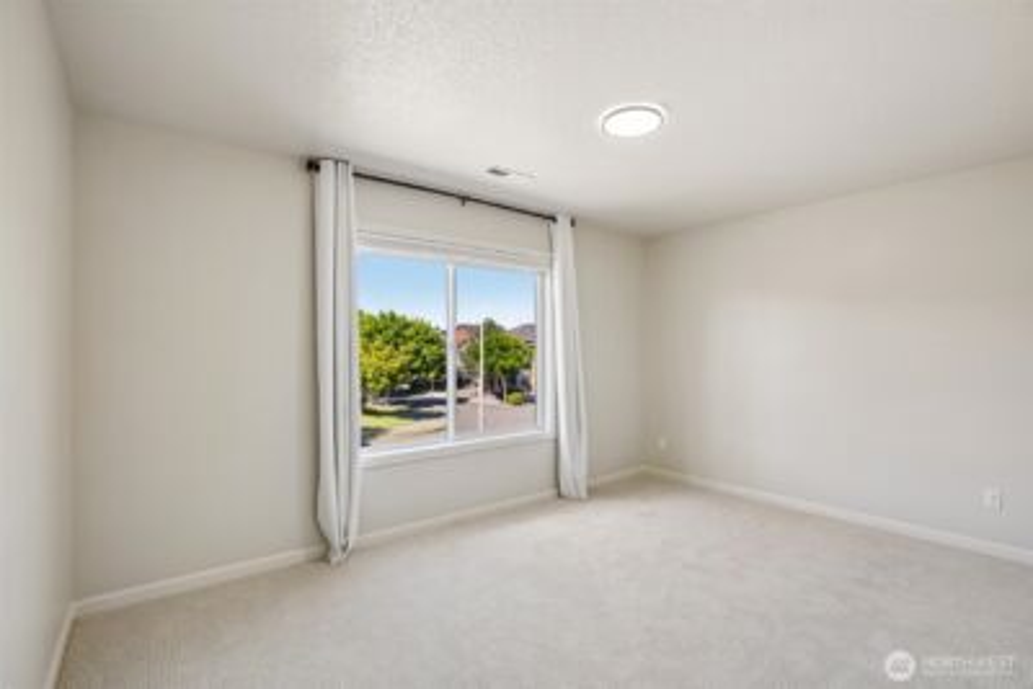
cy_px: 344
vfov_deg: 73.8
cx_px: 516
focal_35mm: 16
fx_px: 459
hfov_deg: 96.7
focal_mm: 16
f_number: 8
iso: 400
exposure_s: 1/80
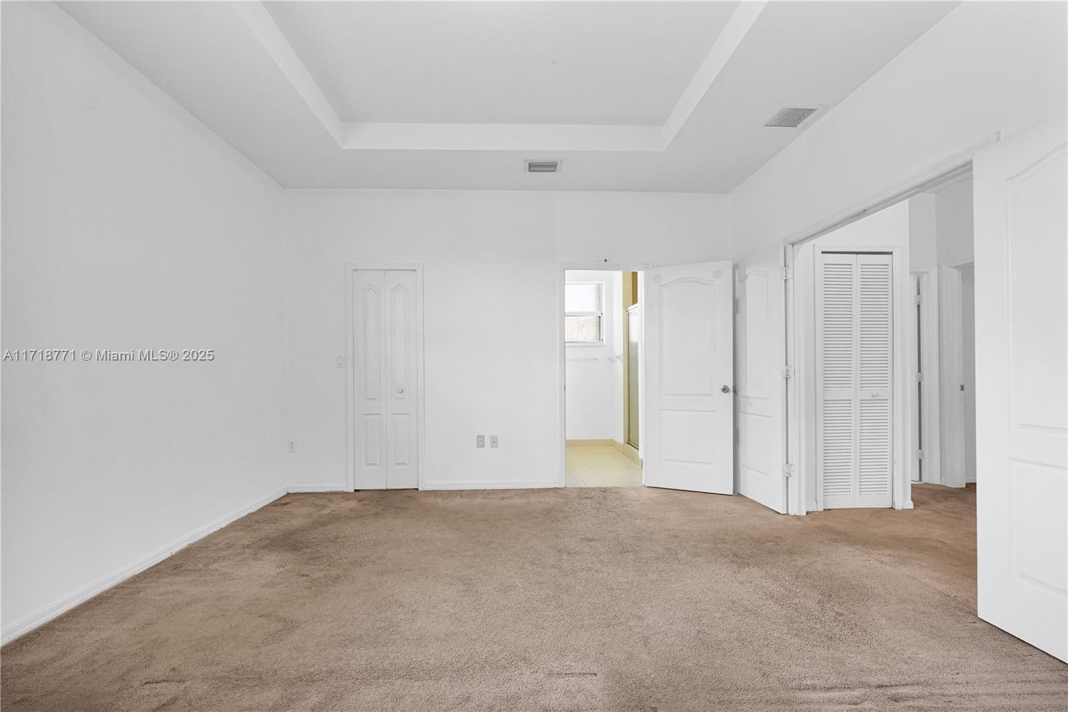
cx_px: 534
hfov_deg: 96.7
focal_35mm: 16
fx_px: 475
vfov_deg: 73.7
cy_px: 356
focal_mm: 16
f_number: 7.1
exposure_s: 1/30
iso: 500
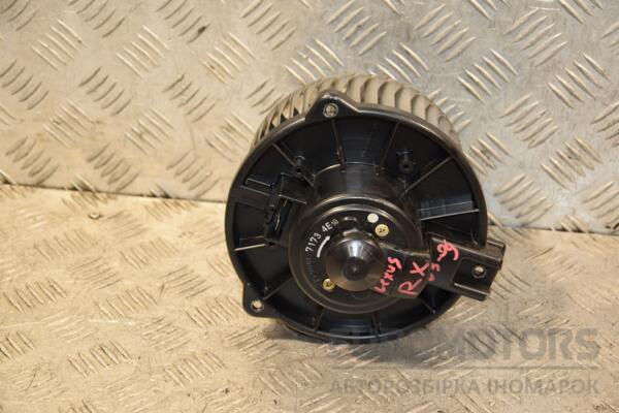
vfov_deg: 14.7
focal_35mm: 93
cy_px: 206
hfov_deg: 21.9
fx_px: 1599
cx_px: 310
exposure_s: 1/80
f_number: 5.3
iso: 800
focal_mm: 62
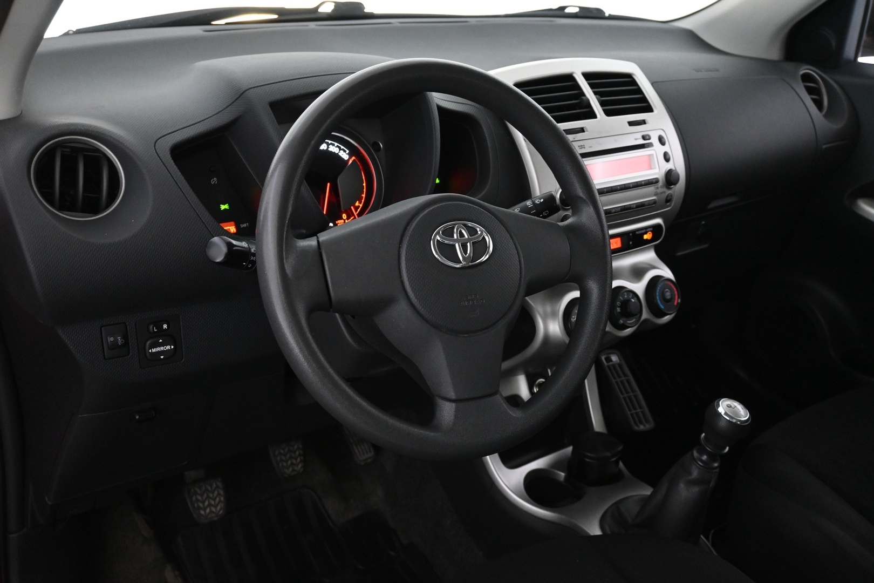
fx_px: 801
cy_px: 292
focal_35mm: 33
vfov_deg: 40.0
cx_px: 437
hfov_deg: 57.2
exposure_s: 1/40
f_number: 4
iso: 2800
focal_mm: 22
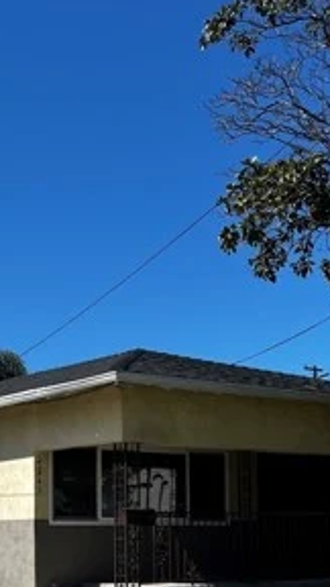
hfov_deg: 18.9
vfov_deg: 32.4
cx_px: 47
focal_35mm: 63
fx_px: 980
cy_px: 469
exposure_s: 1/4831
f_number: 1.5
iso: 50
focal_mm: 5.7
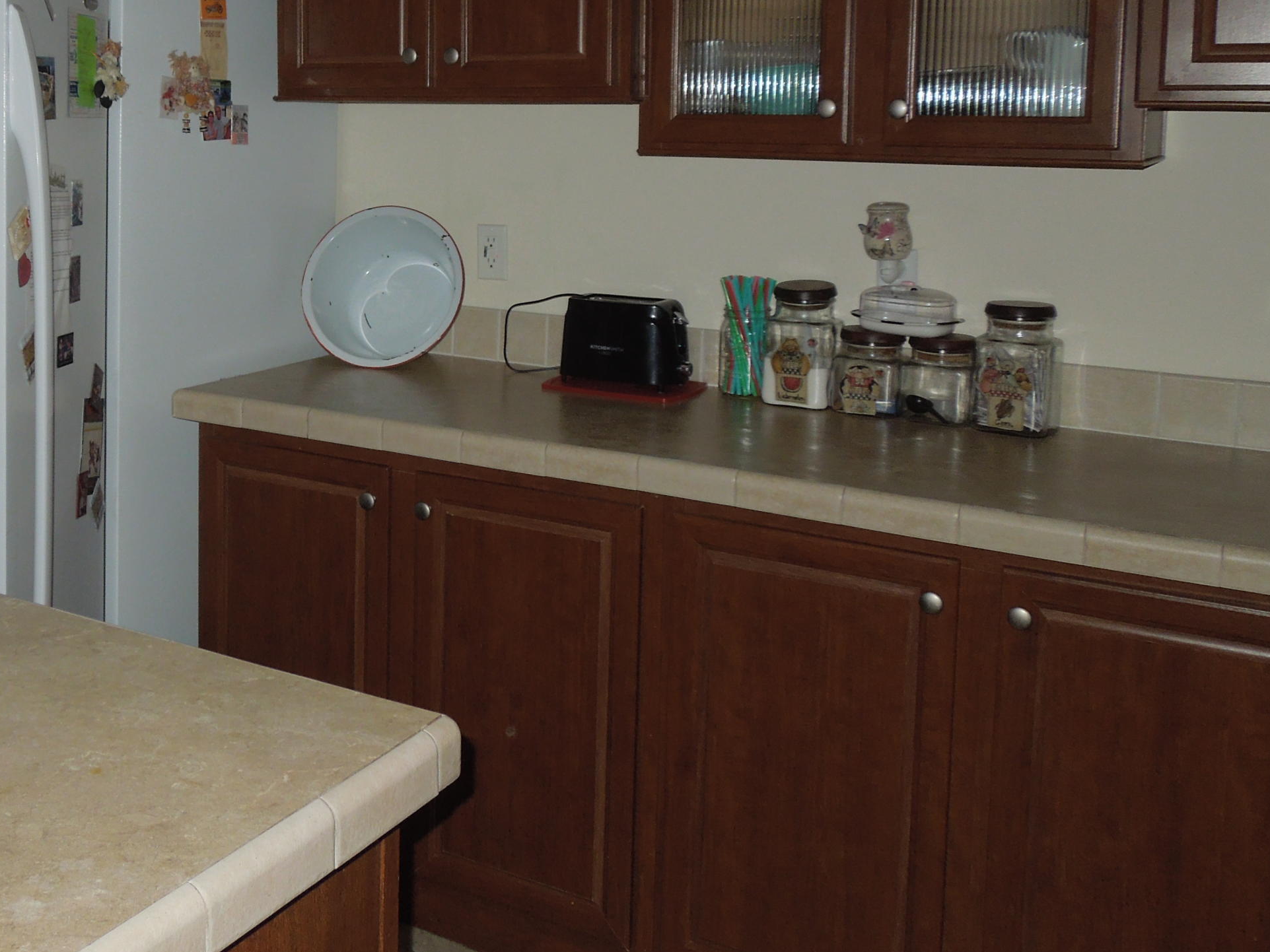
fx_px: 1431
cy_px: 246
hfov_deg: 46.2
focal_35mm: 39
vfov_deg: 36.0
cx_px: 321
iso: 200
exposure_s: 1/30
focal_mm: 4.5
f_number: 3.3
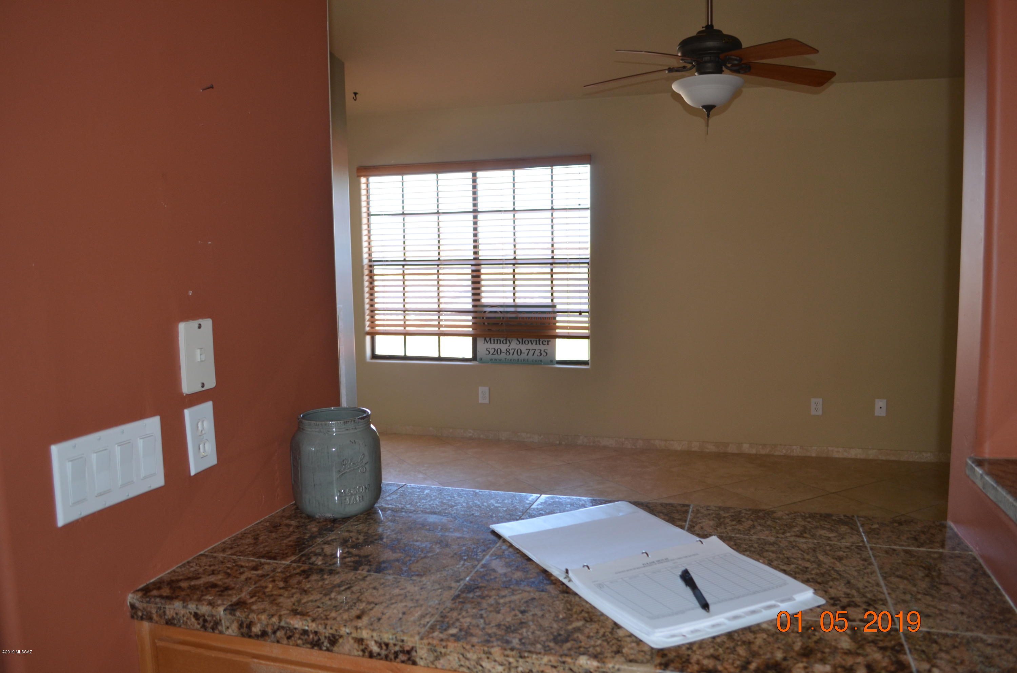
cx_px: 508
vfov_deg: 47.7
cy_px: 336
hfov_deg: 67.5
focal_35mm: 27
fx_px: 761
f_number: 3.5
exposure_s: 1/125
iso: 400
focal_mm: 18
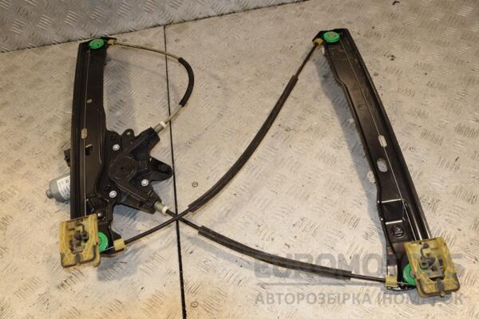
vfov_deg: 40.0
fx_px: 439
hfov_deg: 57.2
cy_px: 160
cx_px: 240
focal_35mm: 33
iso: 800
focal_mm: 22
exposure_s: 1/200
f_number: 9
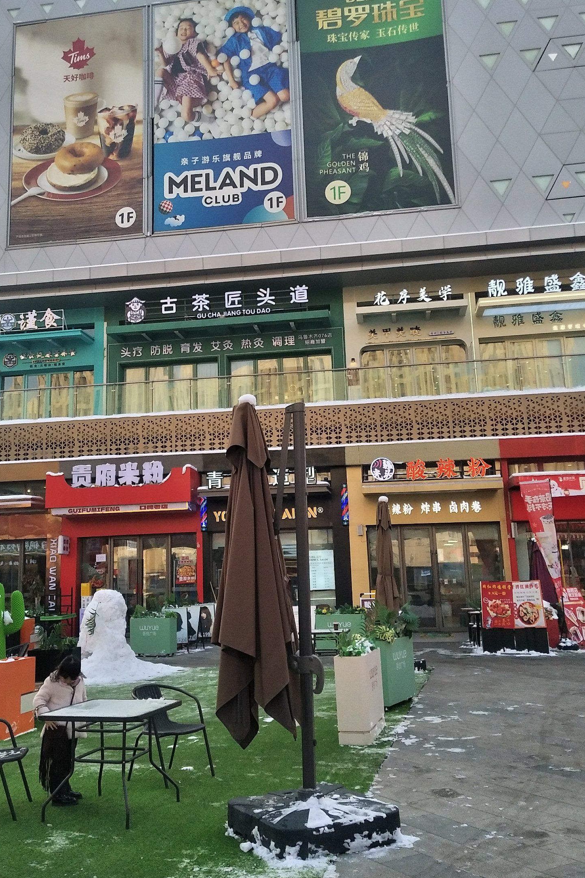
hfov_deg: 38.8
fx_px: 829
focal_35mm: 34
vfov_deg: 55.7
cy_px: 409
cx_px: 260
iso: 125
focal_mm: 3.88
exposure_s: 1/1111
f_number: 2
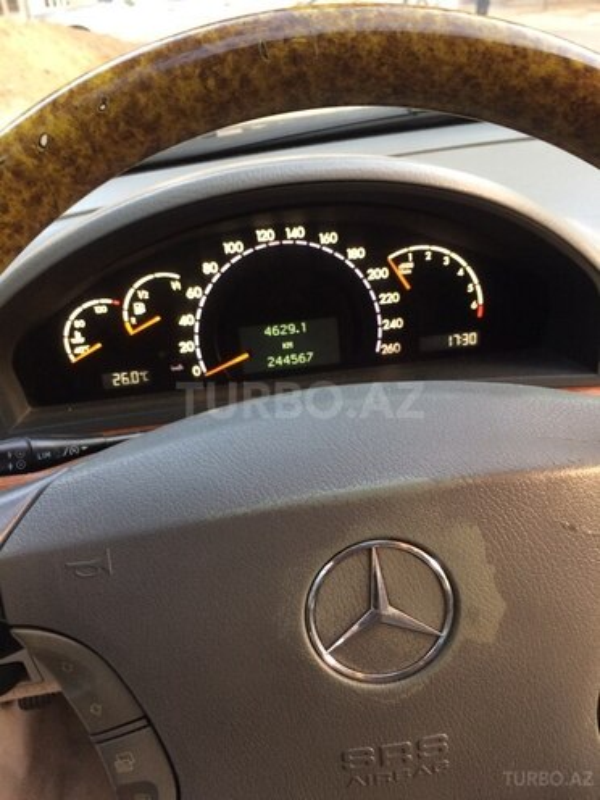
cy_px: 400
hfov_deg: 48.2
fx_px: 670
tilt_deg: -32.8
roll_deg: +4.9
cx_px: 300
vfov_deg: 61.7
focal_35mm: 29
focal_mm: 4.15
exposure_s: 1/33
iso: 125
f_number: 2.2
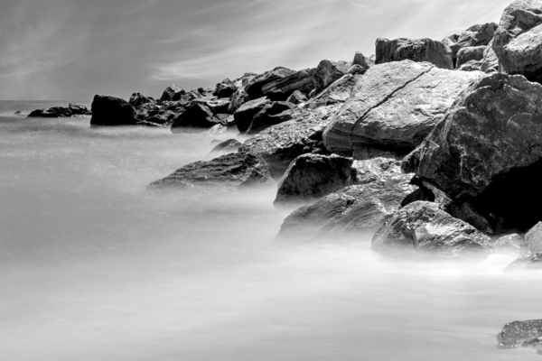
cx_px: 271
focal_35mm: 70
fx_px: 1054
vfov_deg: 19.5
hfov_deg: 28.8
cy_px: 180
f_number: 18
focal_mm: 70
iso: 50
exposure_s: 20
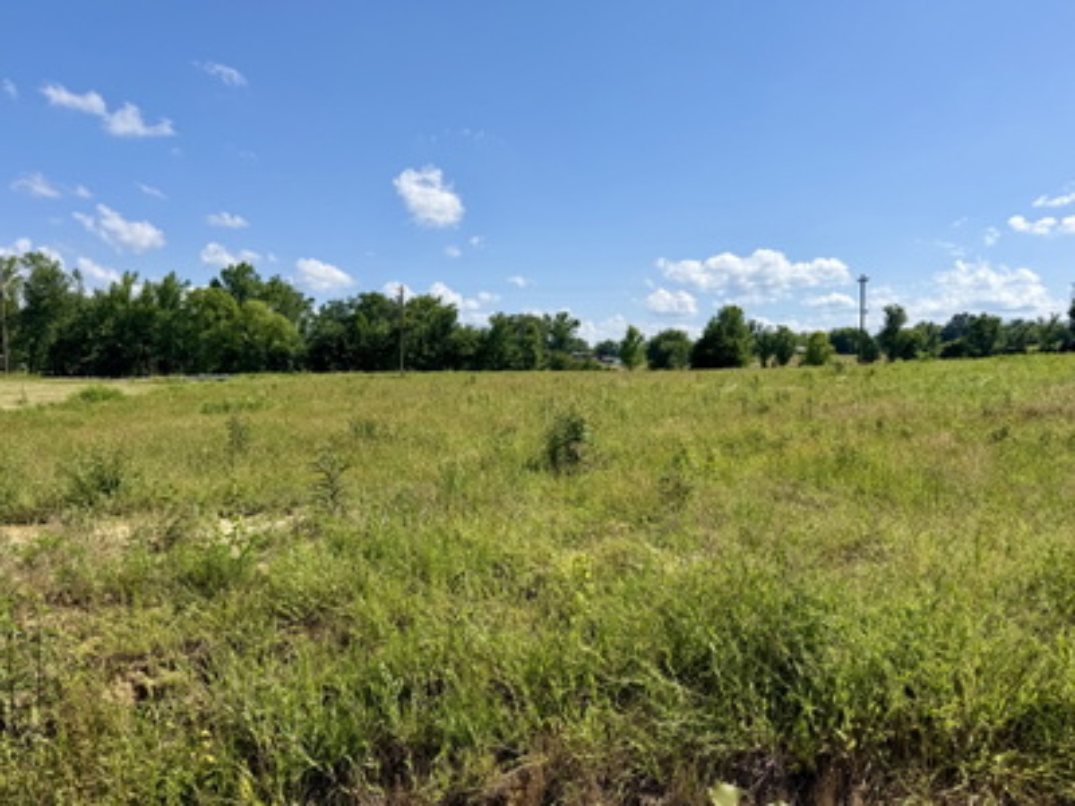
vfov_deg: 56.8
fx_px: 745
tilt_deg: -2.1
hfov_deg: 71.6
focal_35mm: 24
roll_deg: -0.2
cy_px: 403
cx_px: 538
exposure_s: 1/5714
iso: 80
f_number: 1.78
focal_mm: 6.76
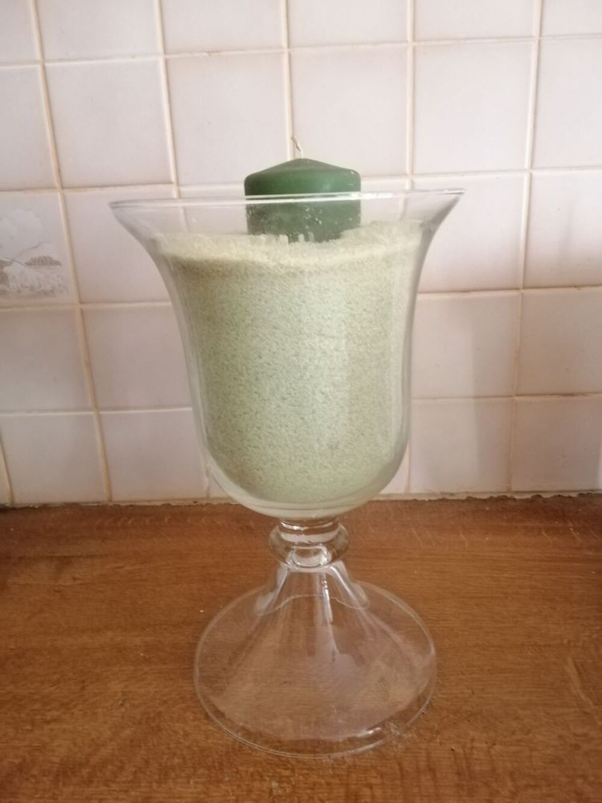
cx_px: 301
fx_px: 603
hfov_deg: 53.1
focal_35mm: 26
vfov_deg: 67.3
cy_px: 402
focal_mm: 3.81
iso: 500
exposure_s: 1/20
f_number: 2.2
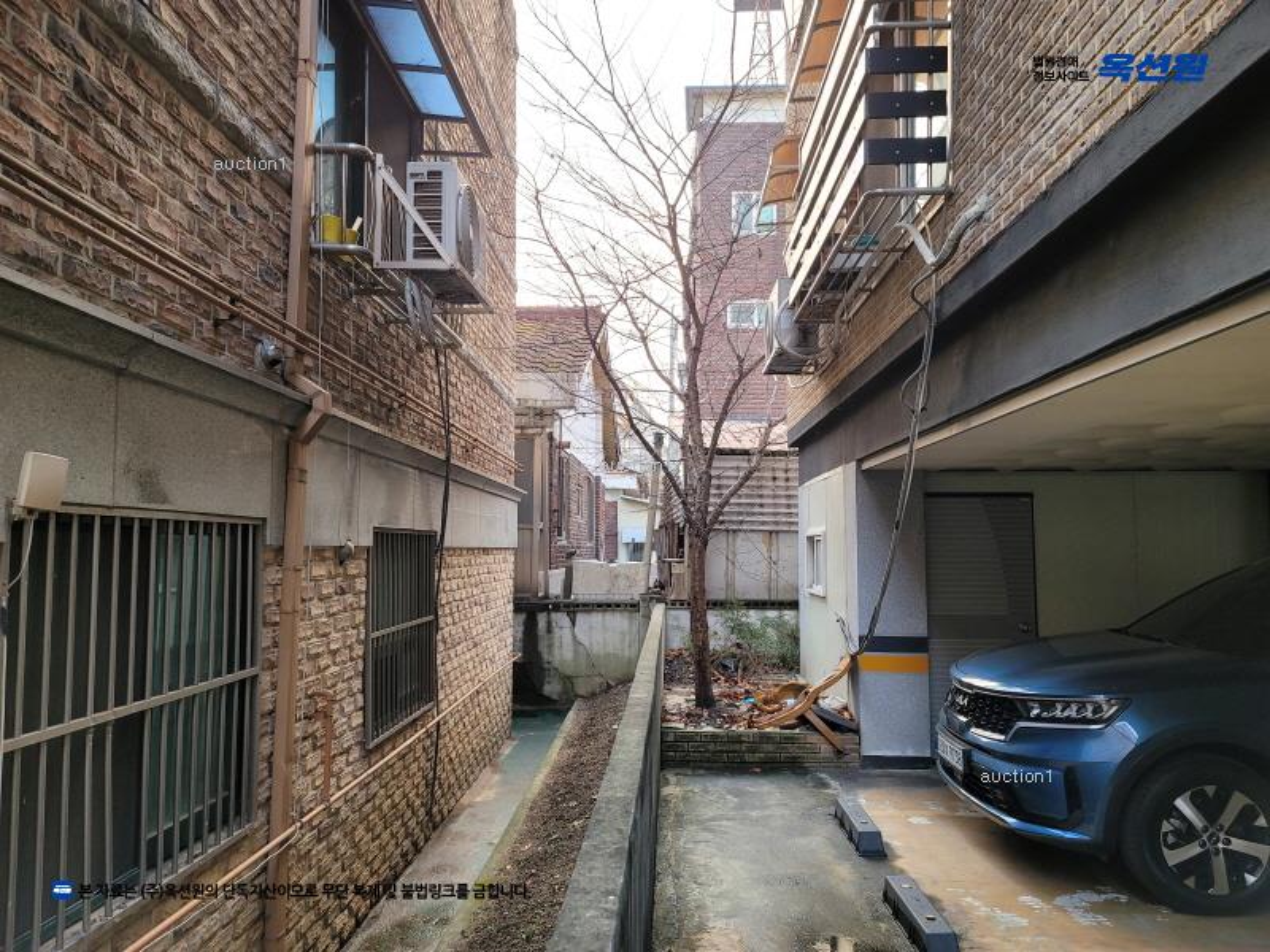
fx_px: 917
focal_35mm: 25
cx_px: 635
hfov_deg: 69.4
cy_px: 476
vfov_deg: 54.9
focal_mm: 7
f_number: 1.8
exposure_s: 1/119
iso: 125
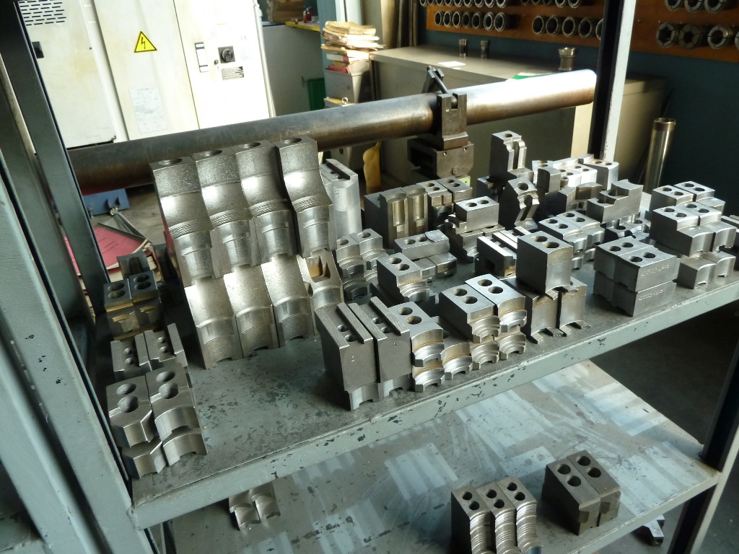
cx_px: 370
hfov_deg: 69.4
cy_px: 277
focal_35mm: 25
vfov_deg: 54.9
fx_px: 534
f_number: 3.3
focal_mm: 4.1
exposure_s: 1/30
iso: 200
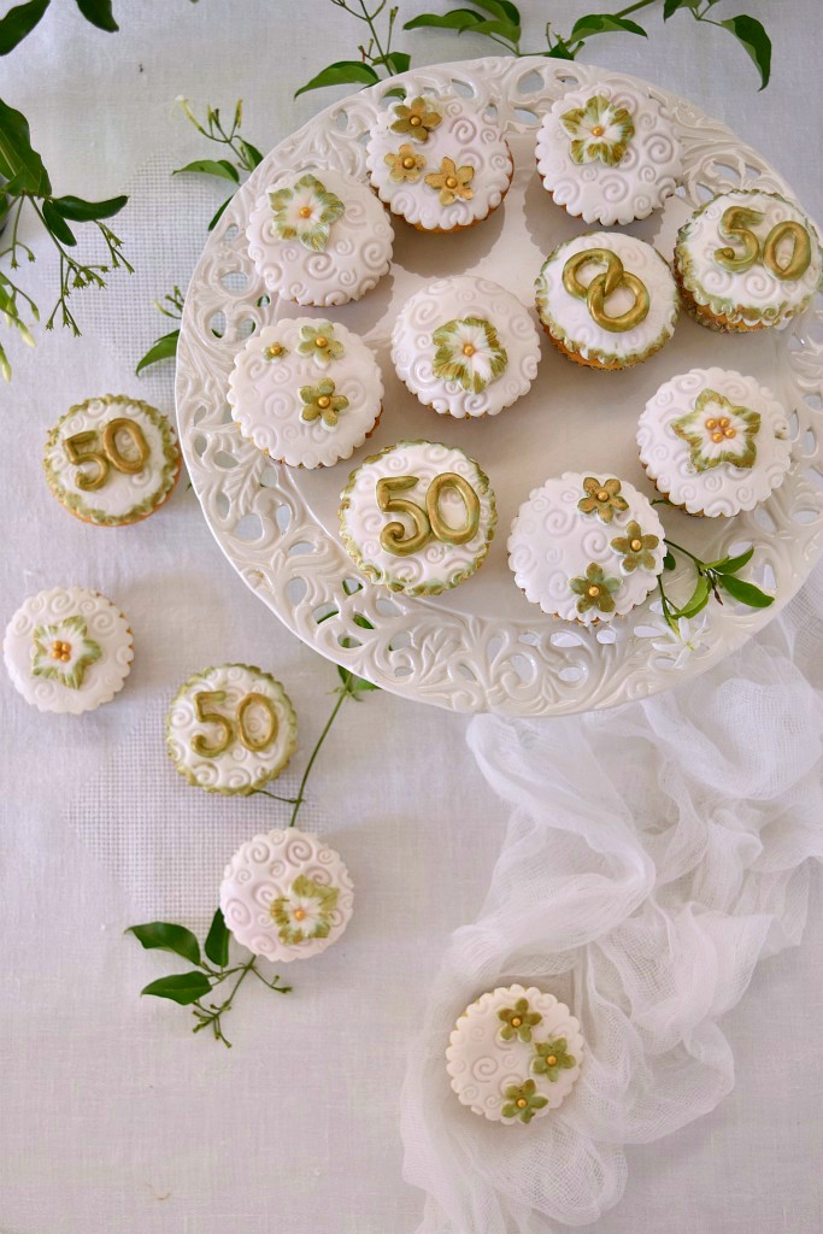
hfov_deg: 31.9
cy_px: 617
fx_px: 1440
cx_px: 412
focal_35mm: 42
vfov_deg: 46.4
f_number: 4.2
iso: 100
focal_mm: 28
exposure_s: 1/125
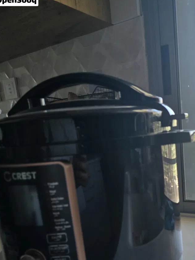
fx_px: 278
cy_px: 186
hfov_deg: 37.8
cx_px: 143
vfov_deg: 48.7
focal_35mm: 37
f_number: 1.7
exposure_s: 1/180
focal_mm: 6.3
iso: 32
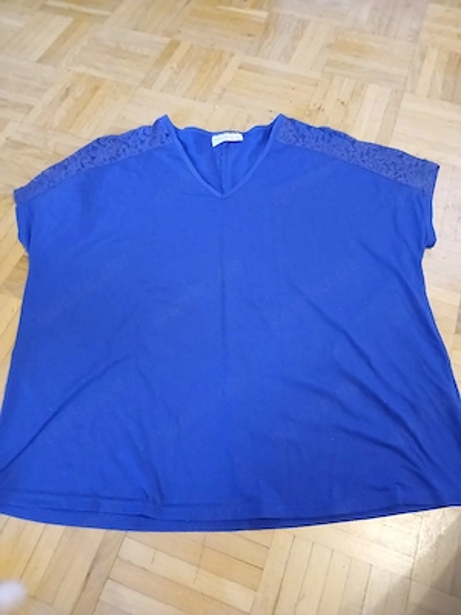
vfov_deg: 67.3
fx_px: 462
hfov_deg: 53.1
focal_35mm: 26
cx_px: 230
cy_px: 308
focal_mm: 3.98
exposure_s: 1/16.7
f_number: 1.8
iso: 2000
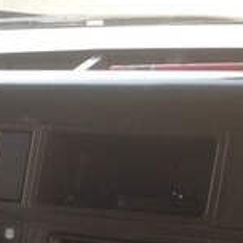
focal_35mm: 127
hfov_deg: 12.4
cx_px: -211
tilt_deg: -27.3
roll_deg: +10.3
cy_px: 297
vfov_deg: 13.3
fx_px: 1009
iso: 50
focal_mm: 4.12
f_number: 2.4
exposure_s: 1/123
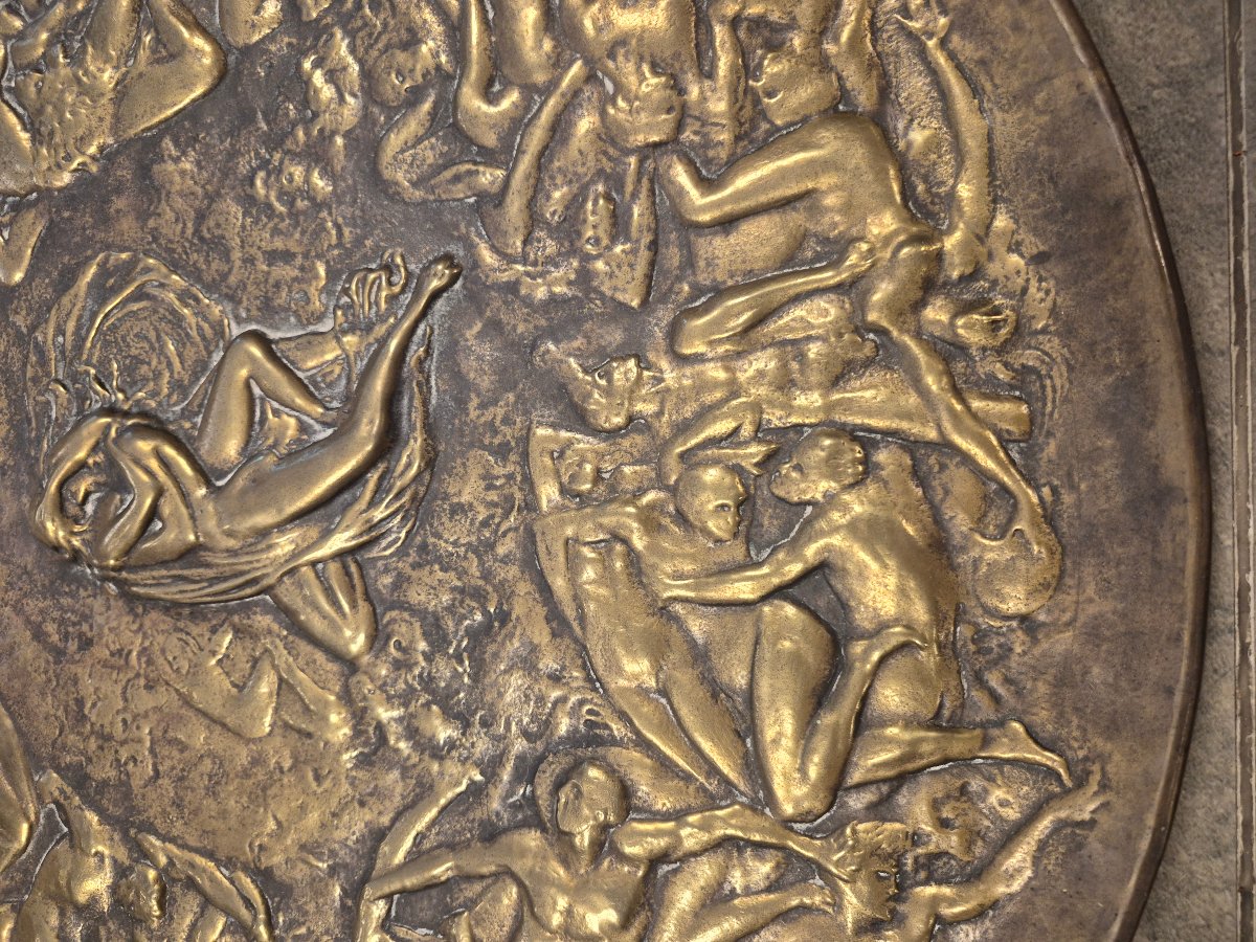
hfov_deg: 73.9
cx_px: 628
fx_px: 835
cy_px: 471
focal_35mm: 23
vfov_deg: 58.9
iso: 400
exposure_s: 1/100
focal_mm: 5.4
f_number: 1.8
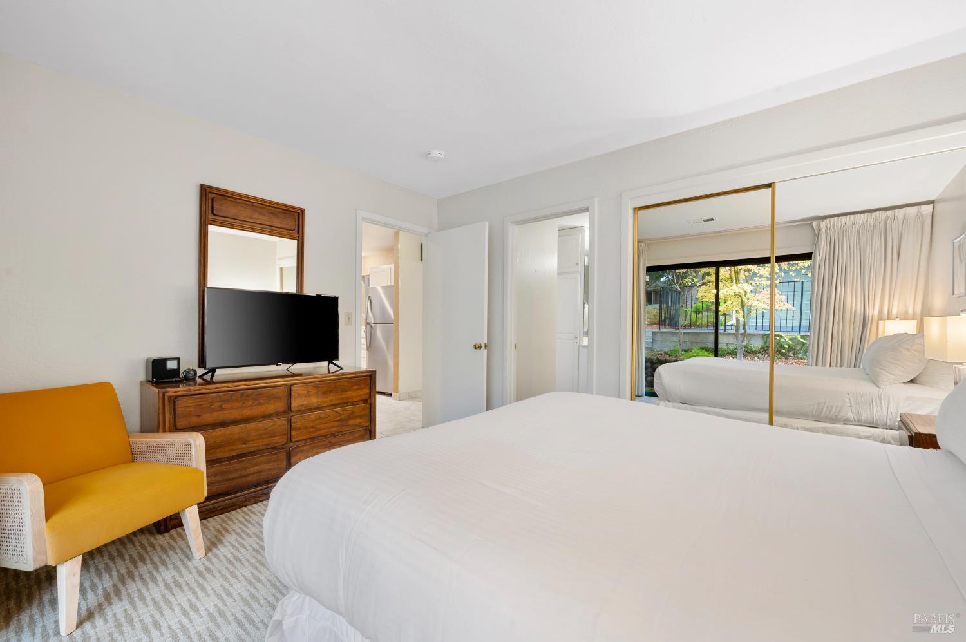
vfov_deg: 77.2
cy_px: 321
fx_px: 402
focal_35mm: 15
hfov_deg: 100.4
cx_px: 483
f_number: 9
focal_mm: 15
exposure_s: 1/1.67
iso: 320
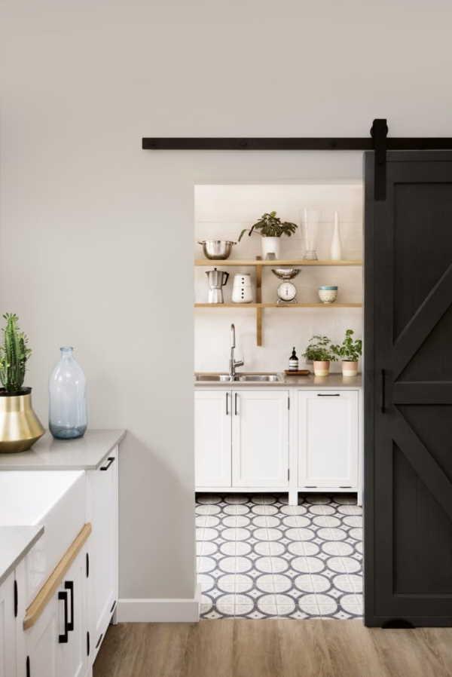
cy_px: 338
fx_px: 545
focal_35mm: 29
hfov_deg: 45.0
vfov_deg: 63.6
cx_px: 226
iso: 320
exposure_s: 1/40
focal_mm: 29
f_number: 8
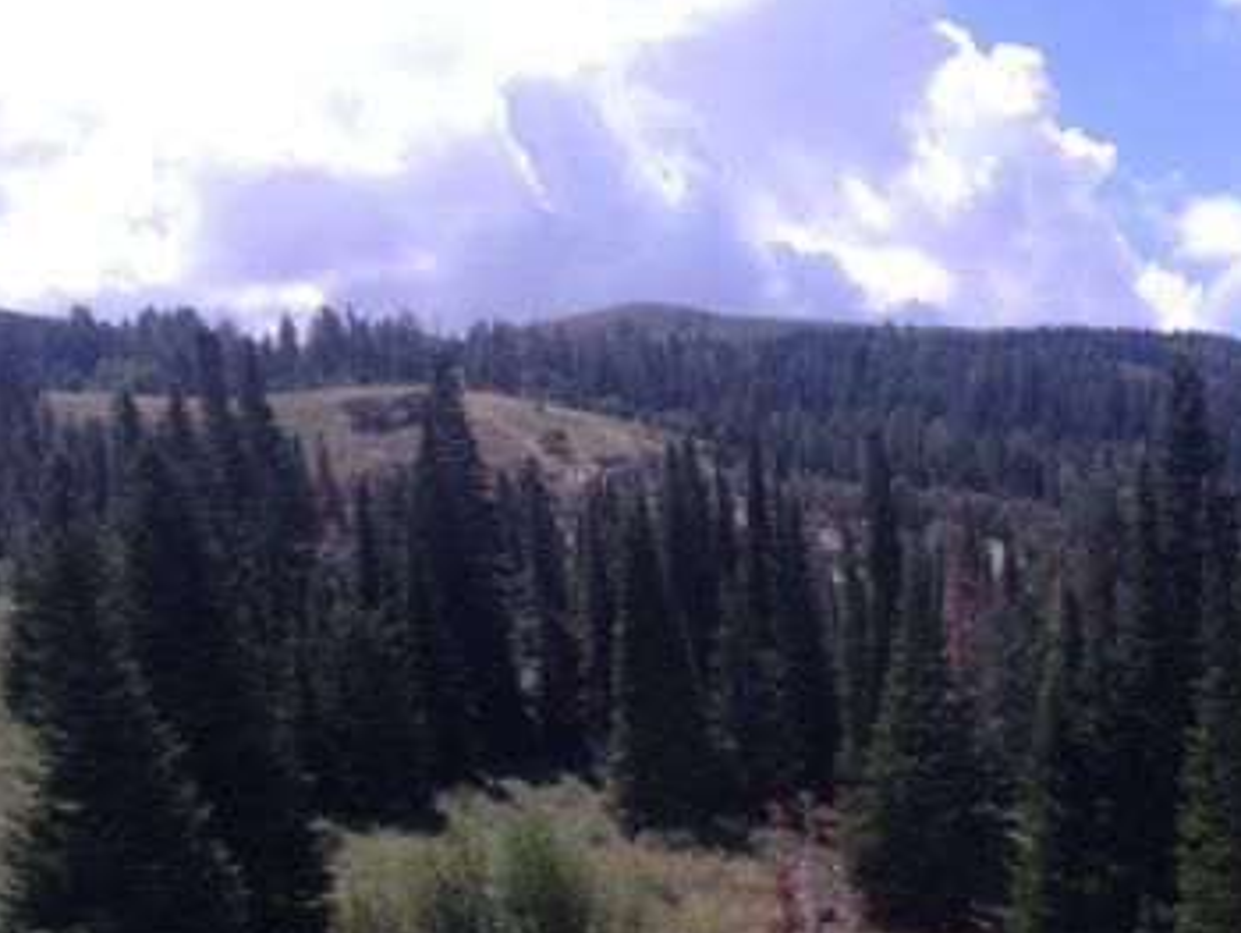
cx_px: 777
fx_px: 2296
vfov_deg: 22.4
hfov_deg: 30.1
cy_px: 837
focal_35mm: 64
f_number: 2.4
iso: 50
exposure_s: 1/1672
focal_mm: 4.28
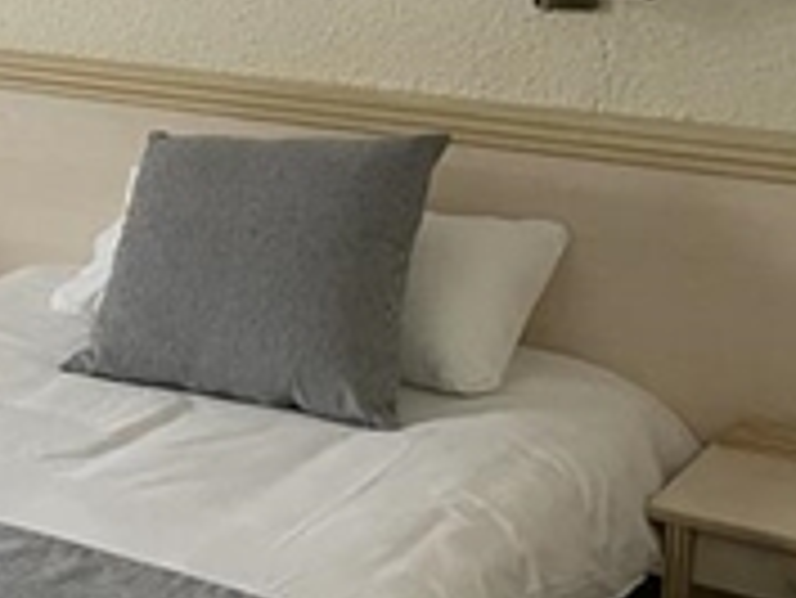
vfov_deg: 15.7
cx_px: -470
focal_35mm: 93
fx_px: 2140
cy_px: 38
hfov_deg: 18.2
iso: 320
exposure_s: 1/50
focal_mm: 4.2
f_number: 1.6
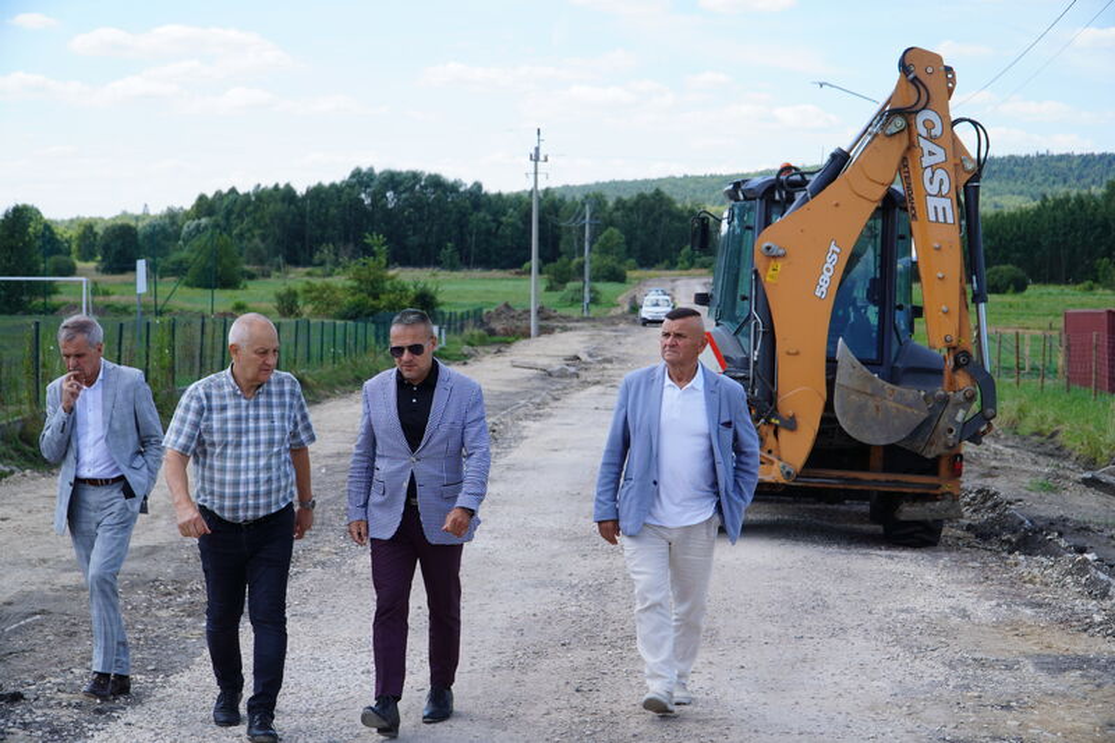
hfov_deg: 33.4
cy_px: 372
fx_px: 1858
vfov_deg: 22.6
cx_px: 558
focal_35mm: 60
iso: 100
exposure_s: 1/400
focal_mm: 40
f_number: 5
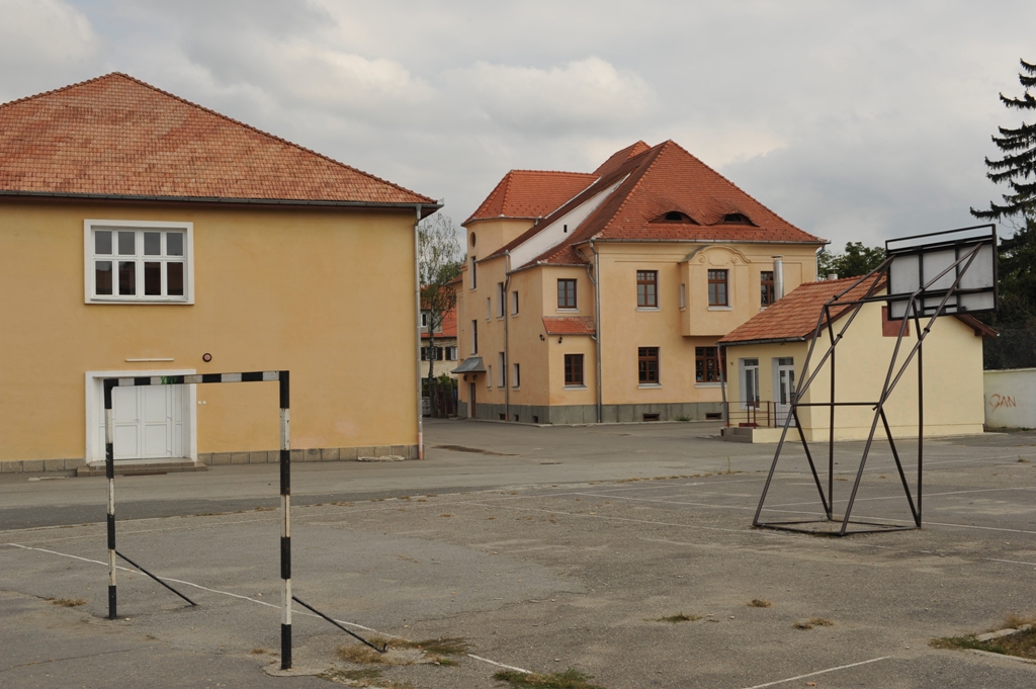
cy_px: 344
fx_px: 1294
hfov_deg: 43.6
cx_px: 518
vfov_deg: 29.8
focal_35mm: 45
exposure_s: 1/400
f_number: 10
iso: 200
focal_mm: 45
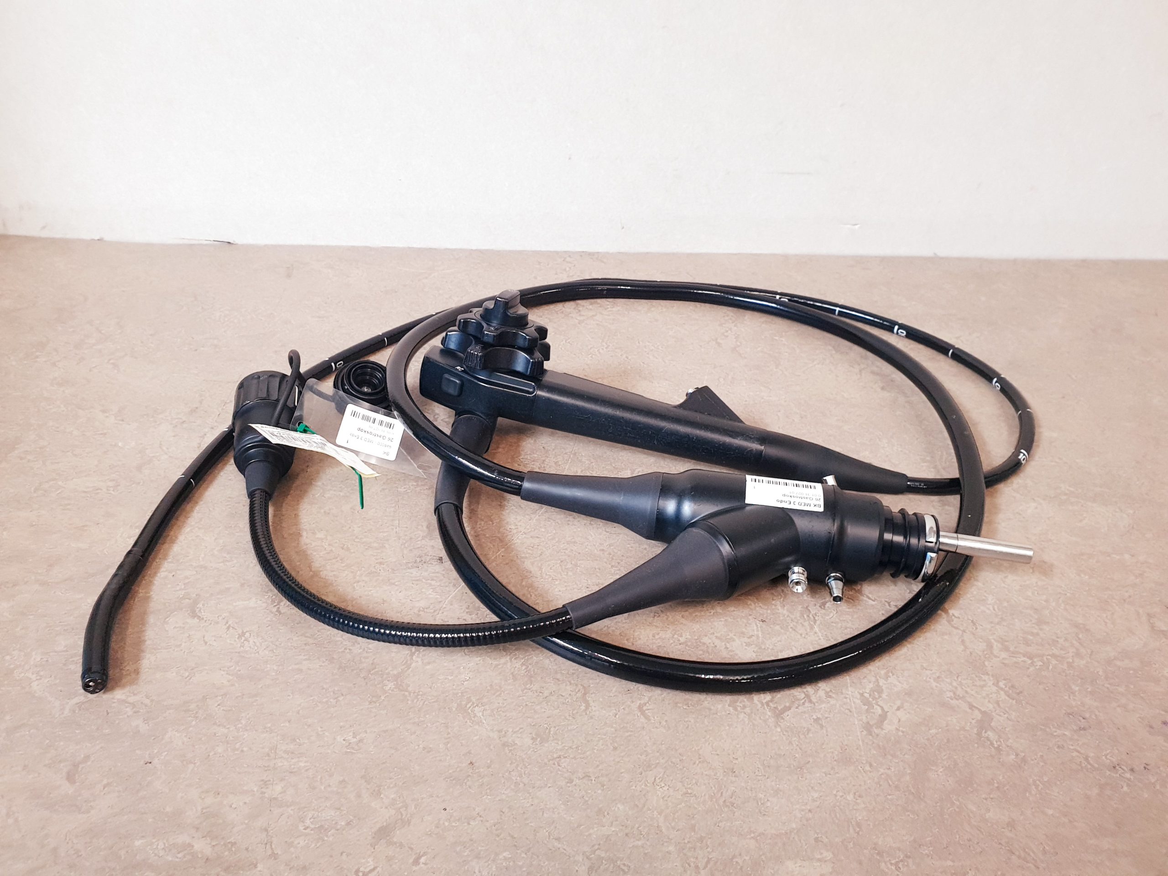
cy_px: 438
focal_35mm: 26
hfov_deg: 67.3
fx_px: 877
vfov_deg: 53.1
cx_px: 584
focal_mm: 4.3
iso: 250
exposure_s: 1/25
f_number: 2.4
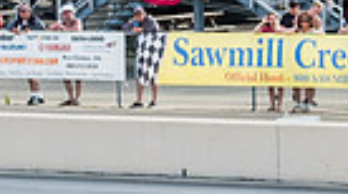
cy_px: -34
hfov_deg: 5.3
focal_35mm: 406
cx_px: 285
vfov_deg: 3.0
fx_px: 3739
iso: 400
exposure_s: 1/200
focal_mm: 61
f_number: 7.1
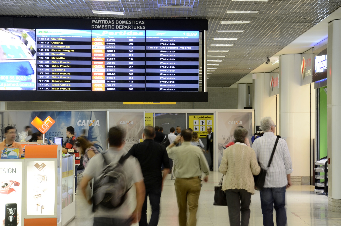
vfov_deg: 9.9
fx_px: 1304
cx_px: 170
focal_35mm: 138
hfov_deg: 14.9
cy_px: 113
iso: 400
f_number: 9
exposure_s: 1/4
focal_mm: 92
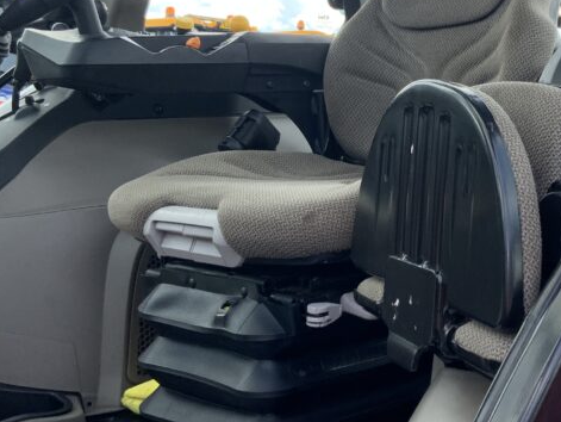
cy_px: 155
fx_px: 1022
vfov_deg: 23.3
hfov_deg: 30.1
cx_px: 435
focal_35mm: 63
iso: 16
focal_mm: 3
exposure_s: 1/228
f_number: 1.8
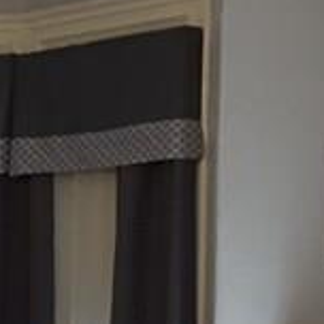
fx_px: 1832
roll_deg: -0.8
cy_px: 422
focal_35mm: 173
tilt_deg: -2.7
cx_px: -277
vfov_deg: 9.9
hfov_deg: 9.6
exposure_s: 1/30
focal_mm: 4.15
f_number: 2.2
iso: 80
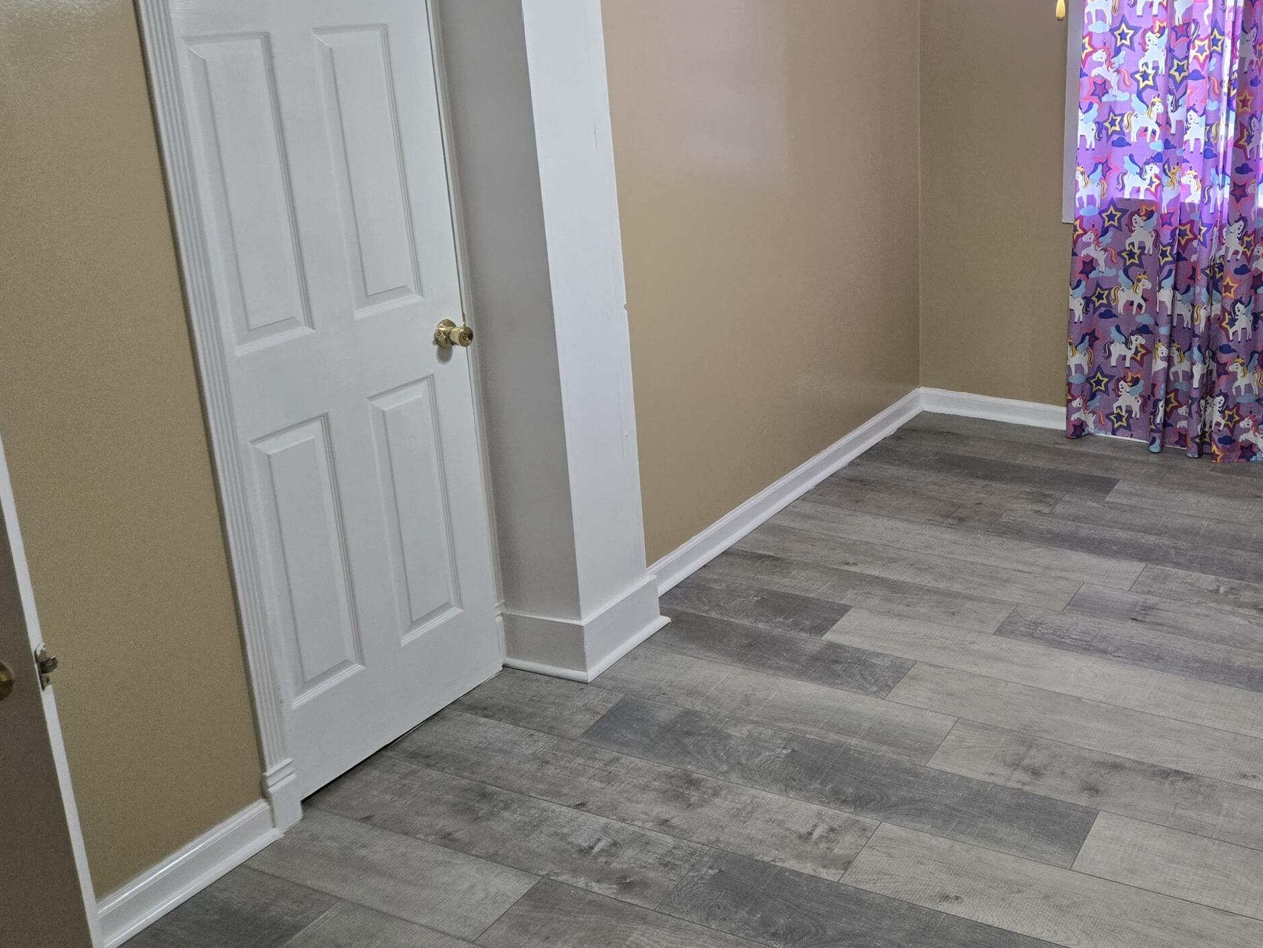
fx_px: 1350
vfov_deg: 38.4
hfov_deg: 48.4
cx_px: 927
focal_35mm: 37
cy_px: 360
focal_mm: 5.4
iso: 200
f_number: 1.8
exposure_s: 1/120
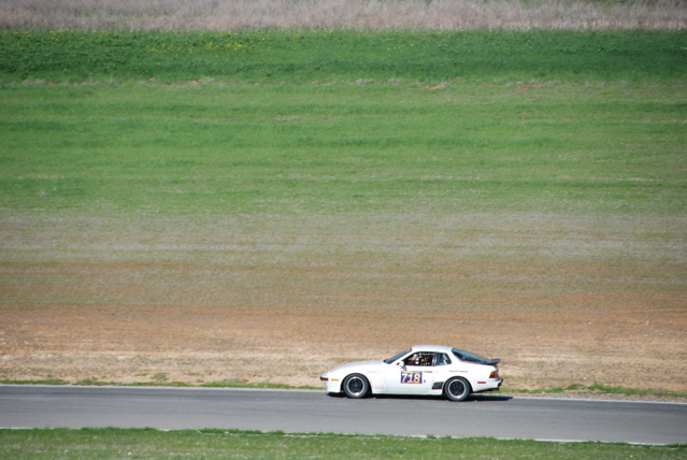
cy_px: 230
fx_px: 5733
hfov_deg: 6.9
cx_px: 344
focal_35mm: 300
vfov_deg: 4.6
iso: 200
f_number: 5.6
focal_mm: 200
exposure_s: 1/1000
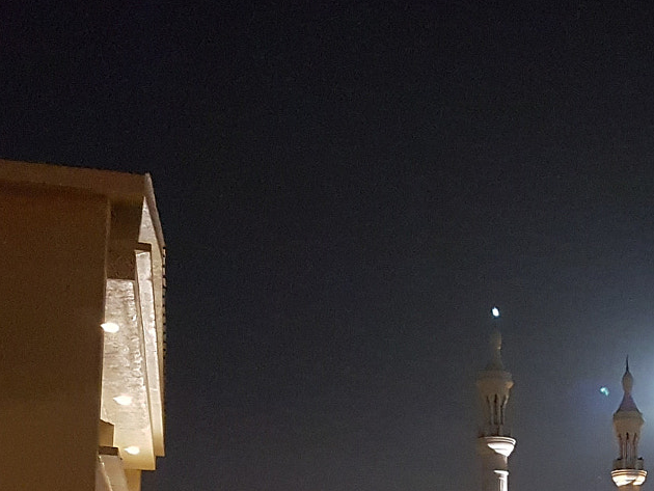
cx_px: 628
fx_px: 1247
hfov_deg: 27.9
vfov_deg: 21.3
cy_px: 517
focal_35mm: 66
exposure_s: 1/10
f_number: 1.7
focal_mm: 4.2
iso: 500
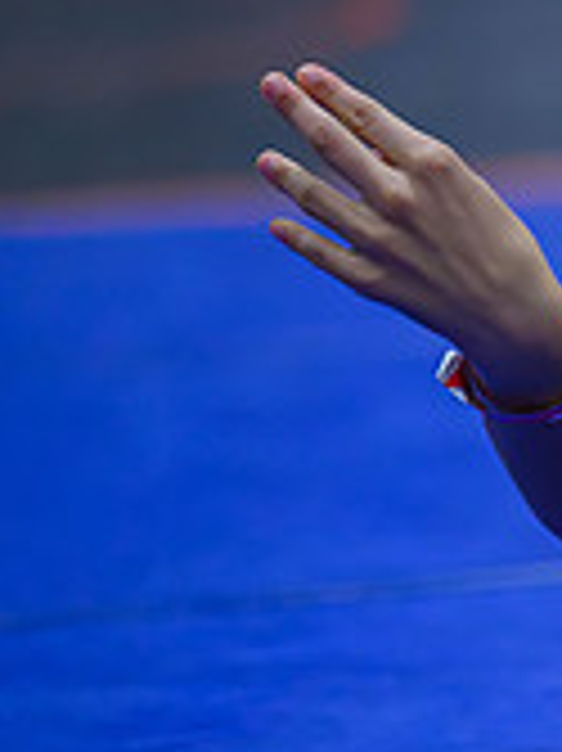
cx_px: 1227
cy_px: 511
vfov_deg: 3.7
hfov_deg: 2.8
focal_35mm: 535
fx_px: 11596
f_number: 2.8
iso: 9000
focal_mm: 160
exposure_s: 1/800
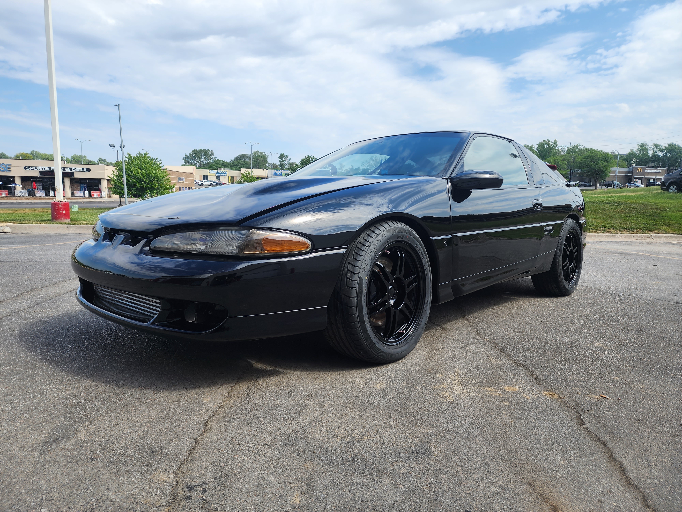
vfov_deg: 58.9
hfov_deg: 73.9
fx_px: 453
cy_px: 256
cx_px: 341
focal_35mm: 23
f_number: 1.8
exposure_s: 1/752
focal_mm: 6.4
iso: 12
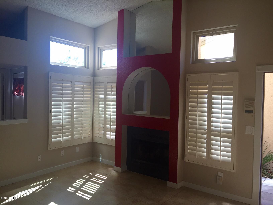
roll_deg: -1.5
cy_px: 102
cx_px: 136
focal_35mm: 29
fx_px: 229
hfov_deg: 61.7
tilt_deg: -0.9
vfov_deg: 48.2
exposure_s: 1/120
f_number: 2.2
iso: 32
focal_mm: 4.15
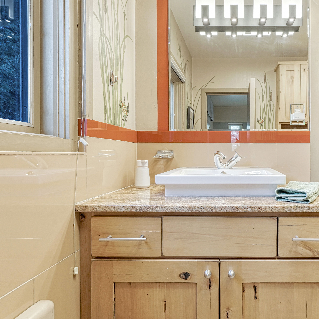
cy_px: 162
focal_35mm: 21
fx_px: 222
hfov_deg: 67.9
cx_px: 230
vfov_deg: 71.5
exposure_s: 1/6
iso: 800
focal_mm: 16.2
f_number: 8
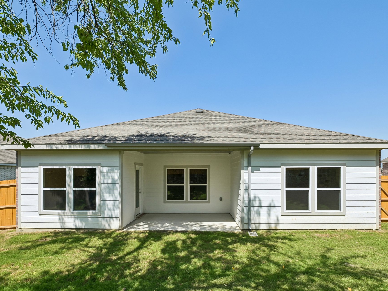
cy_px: 151
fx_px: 179
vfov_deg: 78.1
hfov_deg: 94.5
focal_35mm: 16
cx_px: 197
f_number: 8
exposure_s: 1/1250
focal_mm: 14
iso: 400
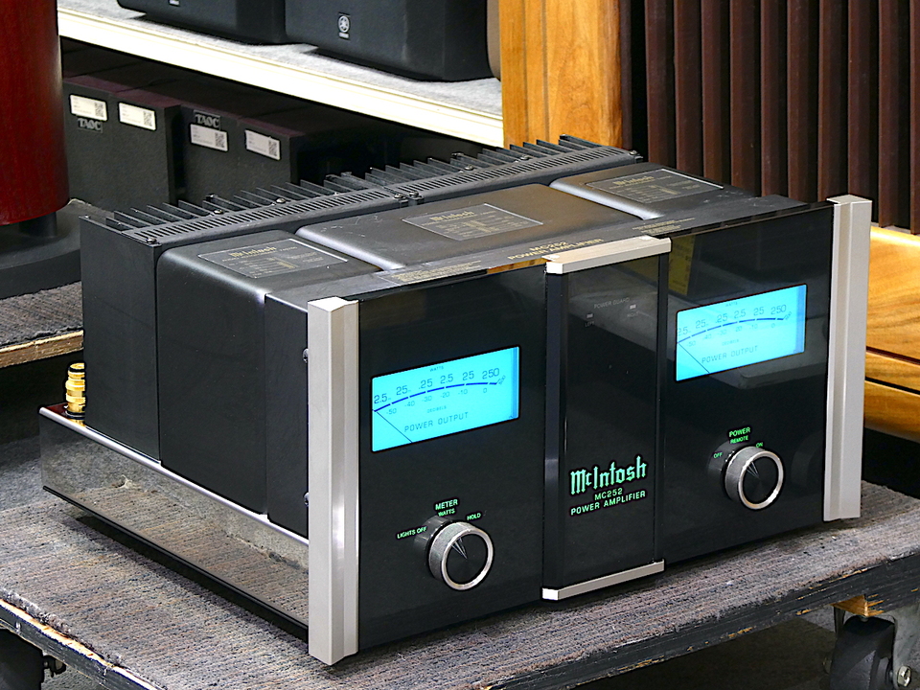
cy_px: 345
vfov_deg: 12.9
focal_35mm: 115
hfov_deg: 17.1
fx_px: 3056
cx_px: 460
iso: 200
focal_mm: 20.6
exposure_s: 1/2
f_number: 5.1
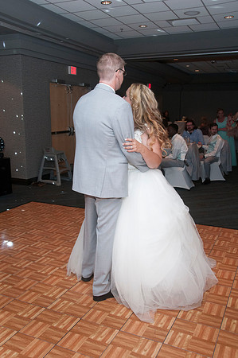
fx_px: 328
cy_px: 179
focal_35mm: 33
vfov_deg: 57.3
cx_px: 119
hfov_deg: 39.9
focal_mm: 22
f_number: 5.6
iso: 800
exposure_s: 1/60
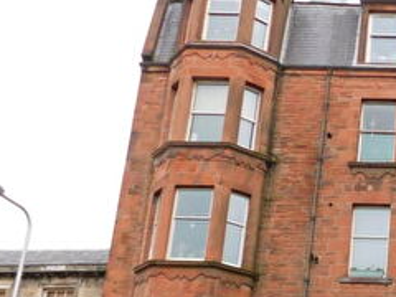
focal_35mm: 67
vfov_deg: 21.3
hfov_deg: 25.1
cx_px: 512
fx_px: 766
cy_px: 288
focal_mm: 4
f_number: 3
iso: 125
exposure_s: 1/400
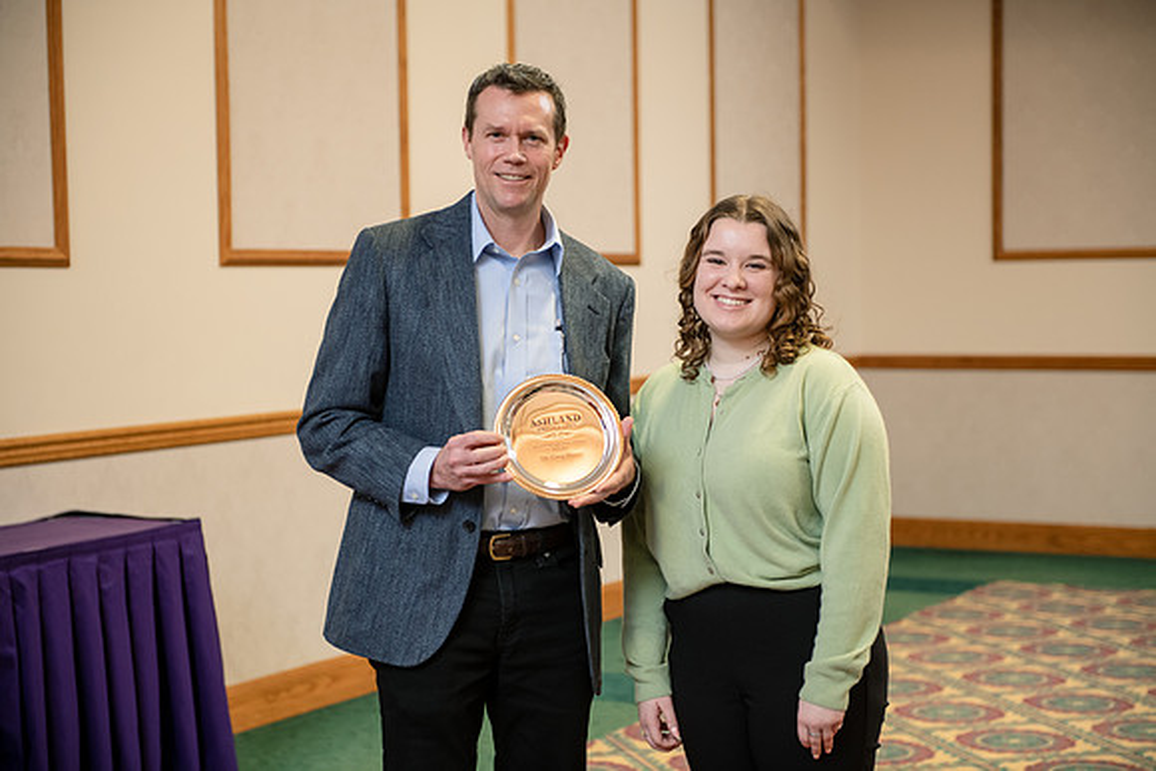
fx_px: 2248
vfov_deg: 19.5
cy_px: 386
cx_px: 578
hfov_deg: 28.8
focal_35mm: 70
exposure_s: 1/125
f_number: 3.2
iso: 1000
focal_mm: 70
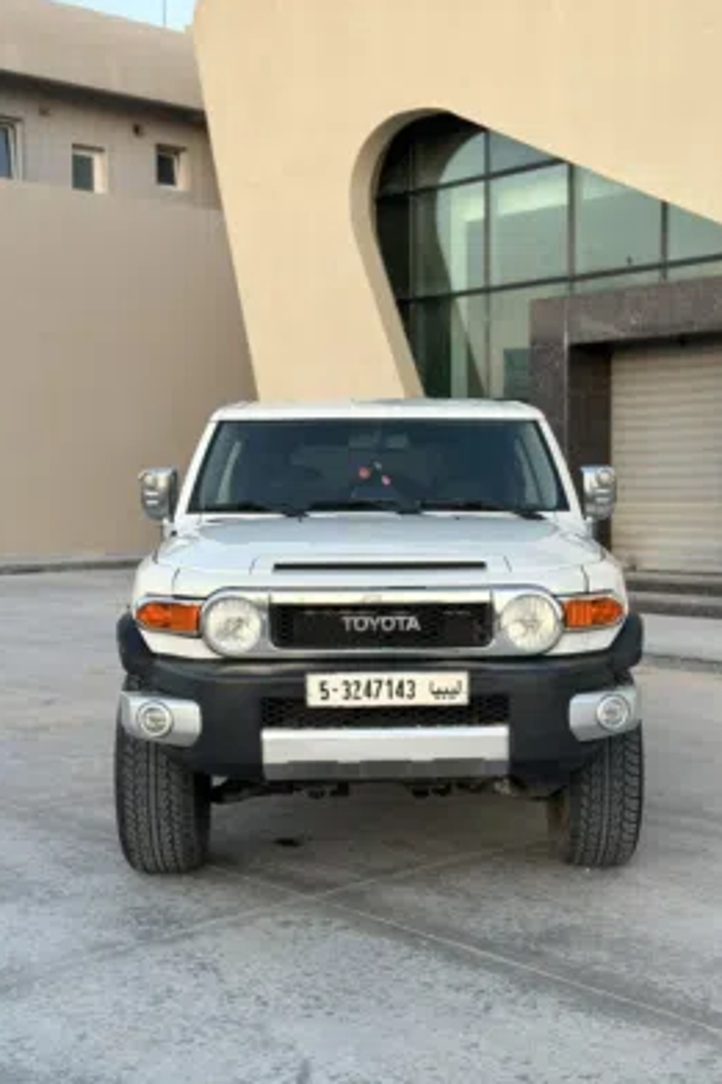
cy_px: 542
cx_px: 387
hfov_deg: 26.5
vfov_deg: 38.9
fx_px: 1535
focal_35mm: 51
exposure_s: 1/144
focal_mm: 6.86
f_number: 1.78
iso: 64
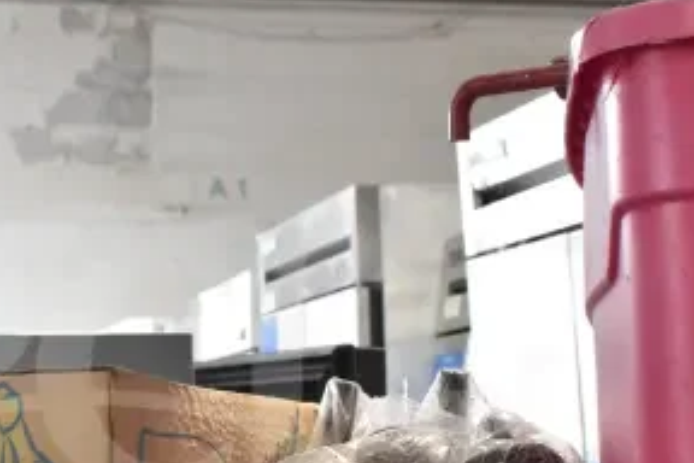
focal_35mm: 89
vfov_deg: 15.1
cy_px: 440
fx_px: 1716
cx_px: 94
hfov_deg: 22.4
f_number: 8
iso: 6400
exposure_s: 1/250
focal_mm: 28
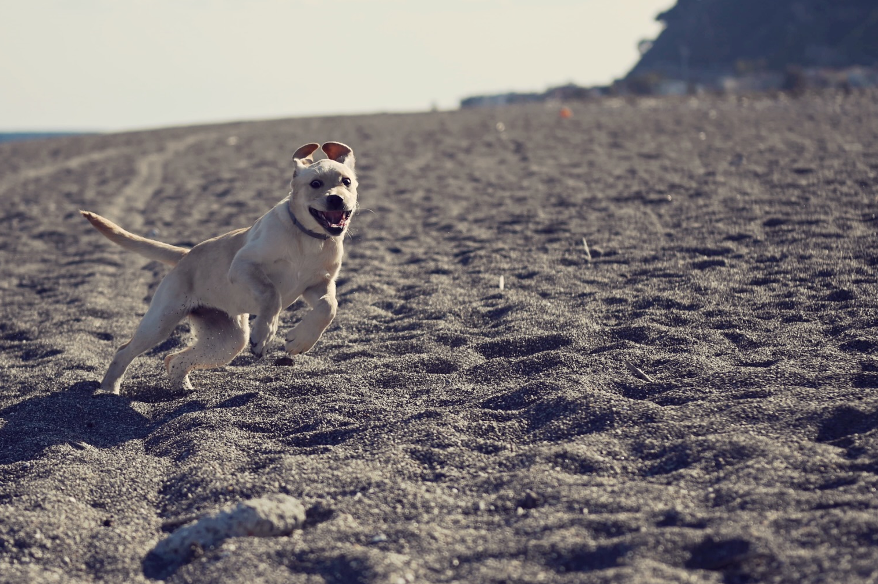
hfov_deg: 19.1
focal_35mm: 107
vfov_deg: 12.8
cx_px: 417
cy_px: 288
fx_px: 2608
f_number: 2.8
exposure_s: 1/3200
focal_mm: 70
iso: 100
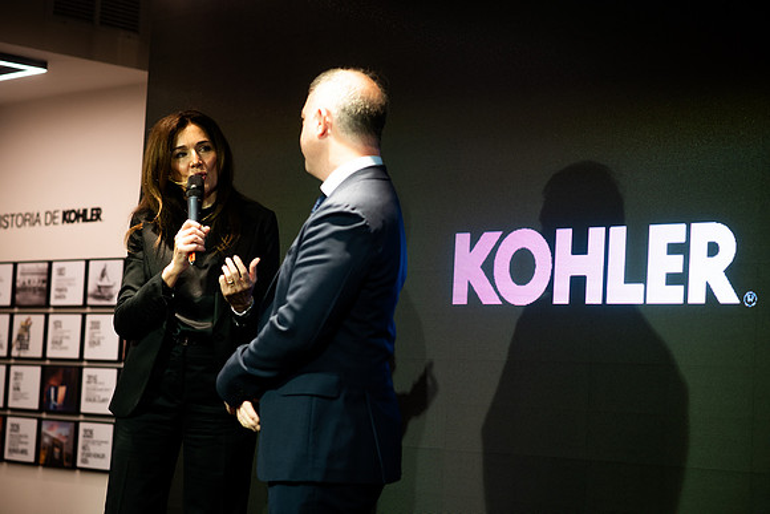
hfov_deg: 23.9
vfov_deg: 16.1
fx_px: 1818
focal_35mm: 85
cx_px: 385
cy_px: 257
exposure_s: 1/500
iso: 1600
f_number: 2.8
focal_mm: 85
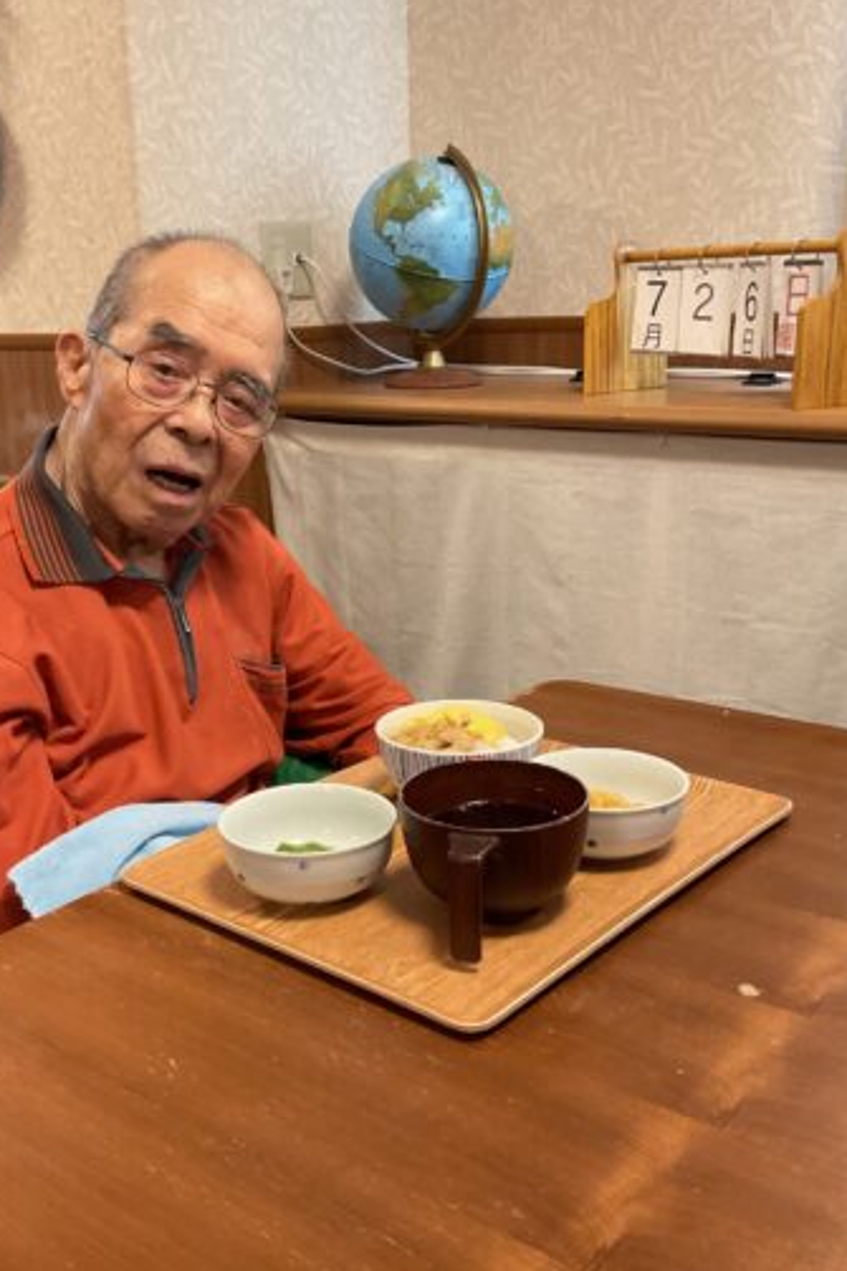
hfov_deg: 36.7
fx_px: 1271
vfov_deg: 53.1
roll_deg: +2.7
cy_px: 622
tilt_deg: -14.7
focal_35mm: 36
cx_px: 349
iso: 160
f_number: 1.8
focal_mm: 3
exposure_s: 1/60
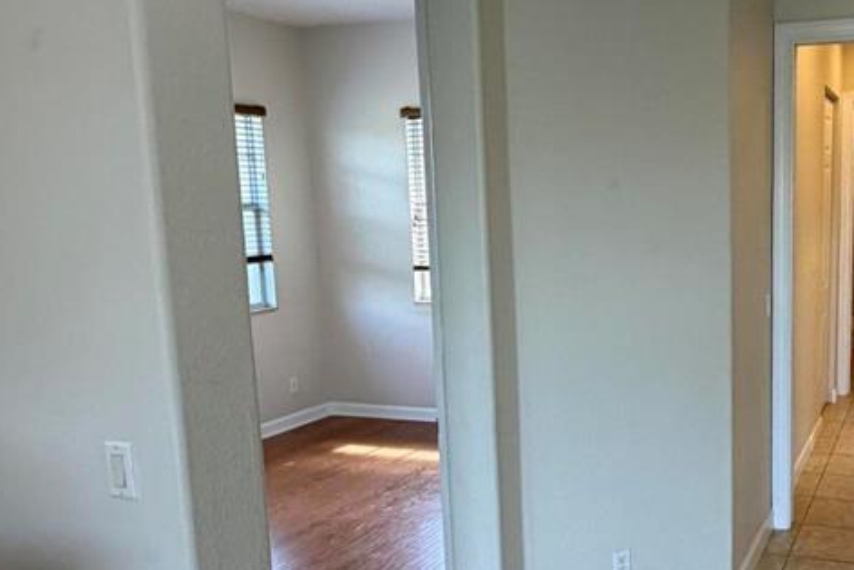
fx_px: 878
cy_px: 331
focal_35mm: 37
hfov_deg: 49.1
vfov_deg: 35.9
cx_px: 673
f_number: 2.2
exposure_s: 1/120
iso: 200
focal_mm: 2.22
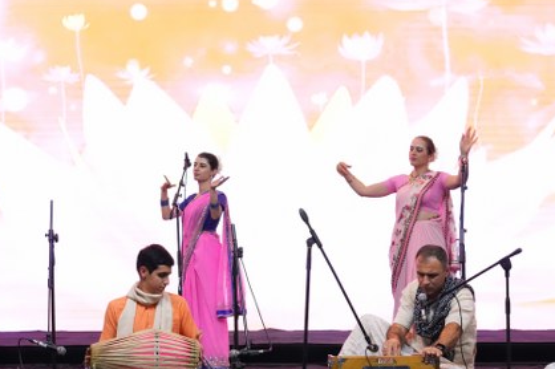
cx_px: 197
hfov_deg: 15.3
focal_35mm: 134
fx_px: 2064
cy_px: 317
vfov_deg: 10.2
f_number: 5
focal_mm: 70
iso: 4000
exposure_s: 1/200
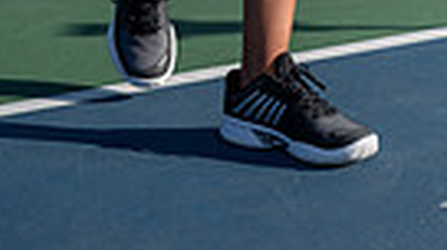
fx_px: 1562
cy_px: -398
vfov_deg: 8.2
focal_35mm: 132
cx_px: 332
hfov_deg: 16.2
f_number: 8
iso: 100
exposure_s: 1/250
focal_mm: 38
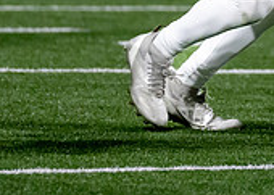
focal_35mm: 1192
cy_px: -171
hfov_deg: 1.7
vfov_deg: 1.2
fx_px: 9265
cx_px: 438
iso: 3200
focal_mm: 200
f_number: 2.8
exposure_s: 1/1250
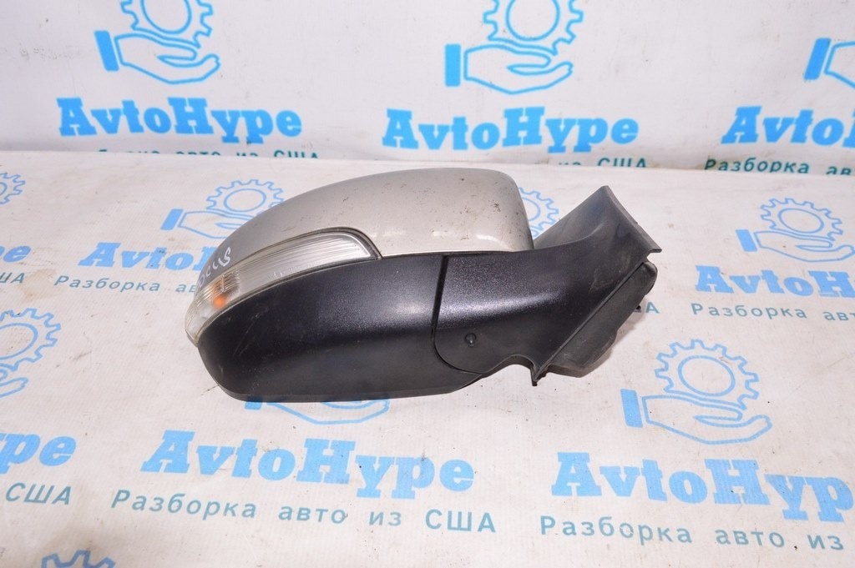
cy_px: 284
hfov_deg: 59.5
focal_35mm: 32
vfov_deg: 41.6
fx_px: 748
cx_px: 428
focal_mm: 21
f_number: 8
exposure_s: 1/200
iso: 1600
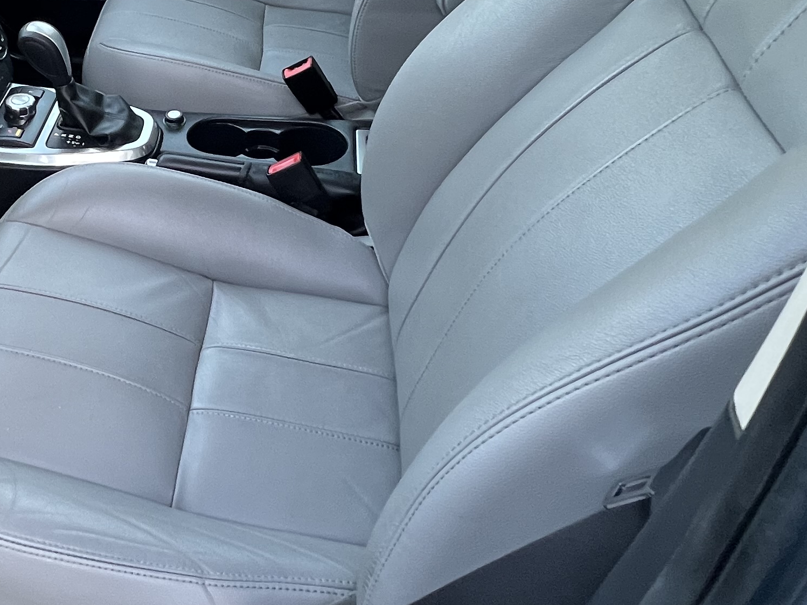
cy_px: 117
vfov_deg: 39.1
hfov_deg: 48.8
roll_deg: +5.8
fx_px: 816
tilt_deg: -33.8
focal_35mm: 35
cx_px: 130
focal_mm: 1.57
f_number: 1.8
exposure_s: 1/88
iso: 250
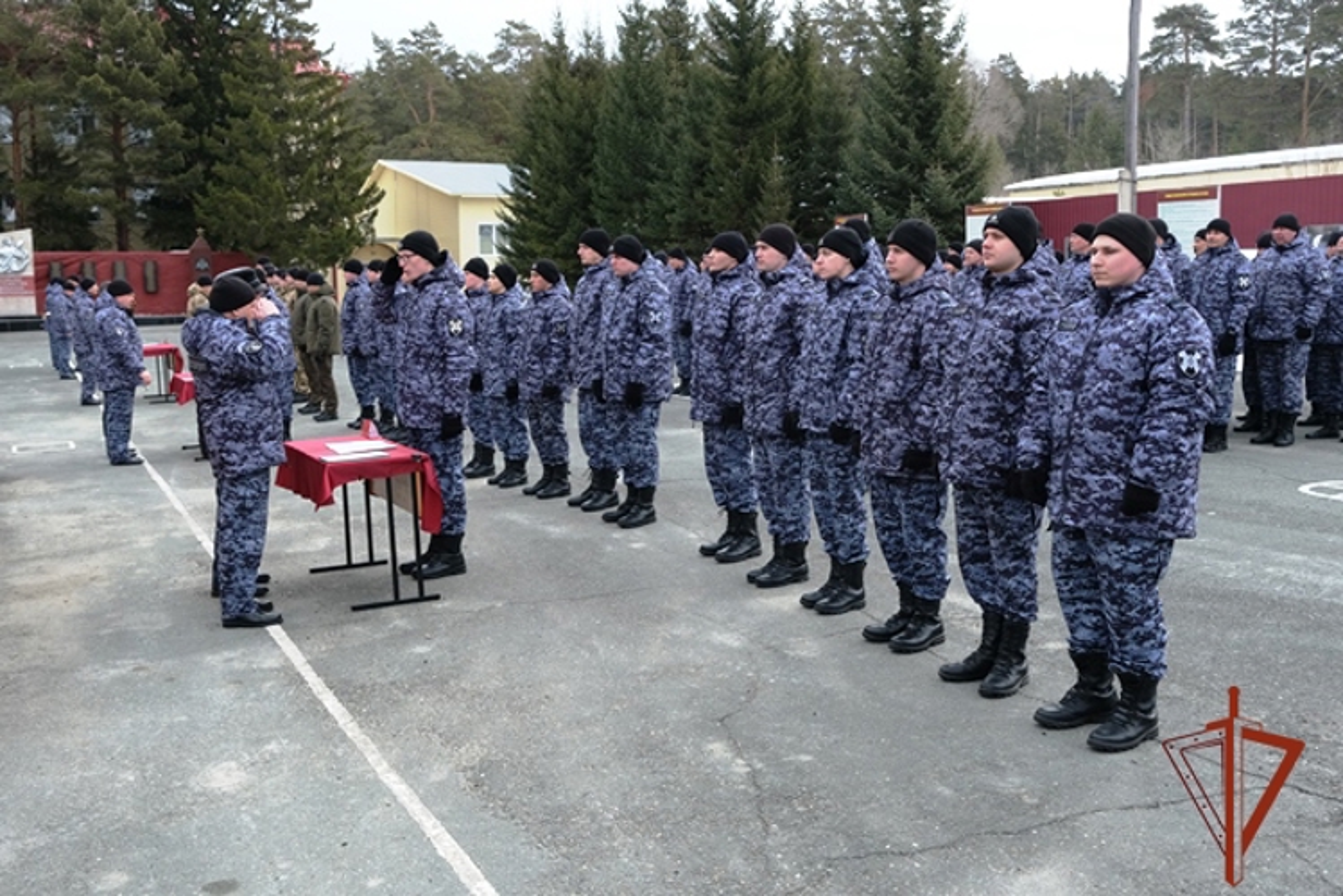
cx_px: 672
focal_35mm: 28
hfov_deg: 65.5
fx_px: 1045
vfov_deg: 46.4
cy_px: 448
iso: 160
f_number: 5.6
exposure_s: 1/170
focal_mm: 18.4
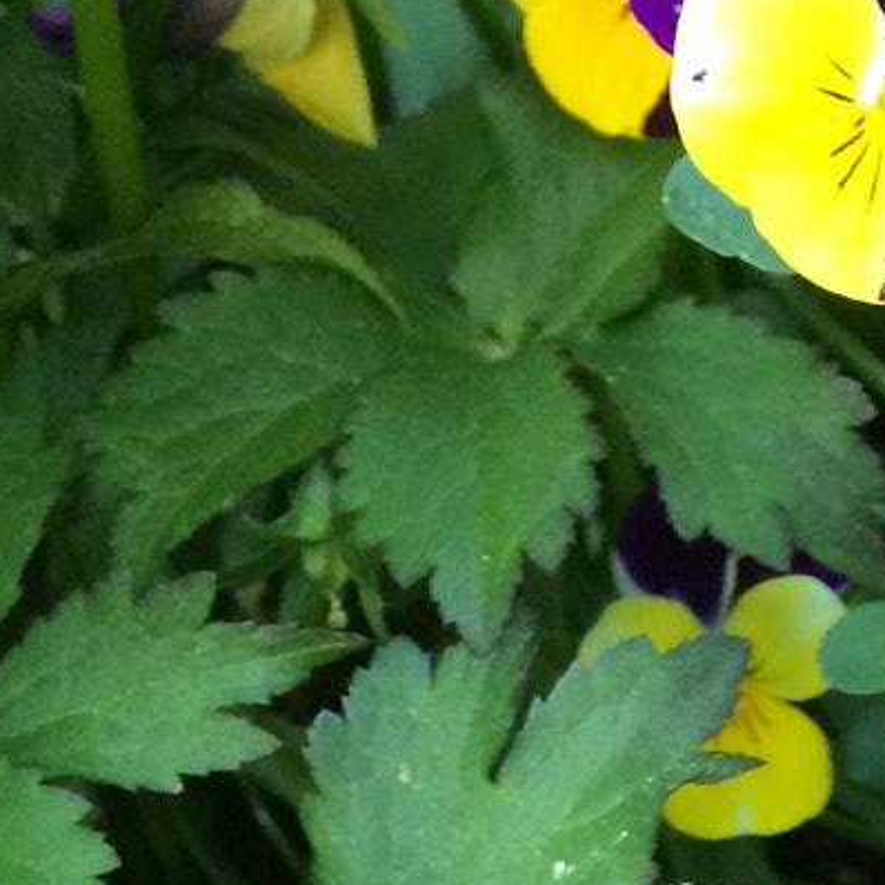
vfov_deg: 14.9
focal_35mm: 103
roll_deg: +11.2
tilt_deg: -43.2
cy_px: 1552
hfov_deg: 15.8
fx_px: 2979
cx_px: 1239
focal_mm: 4.15
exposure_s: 1/33
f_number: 2.2
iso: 125
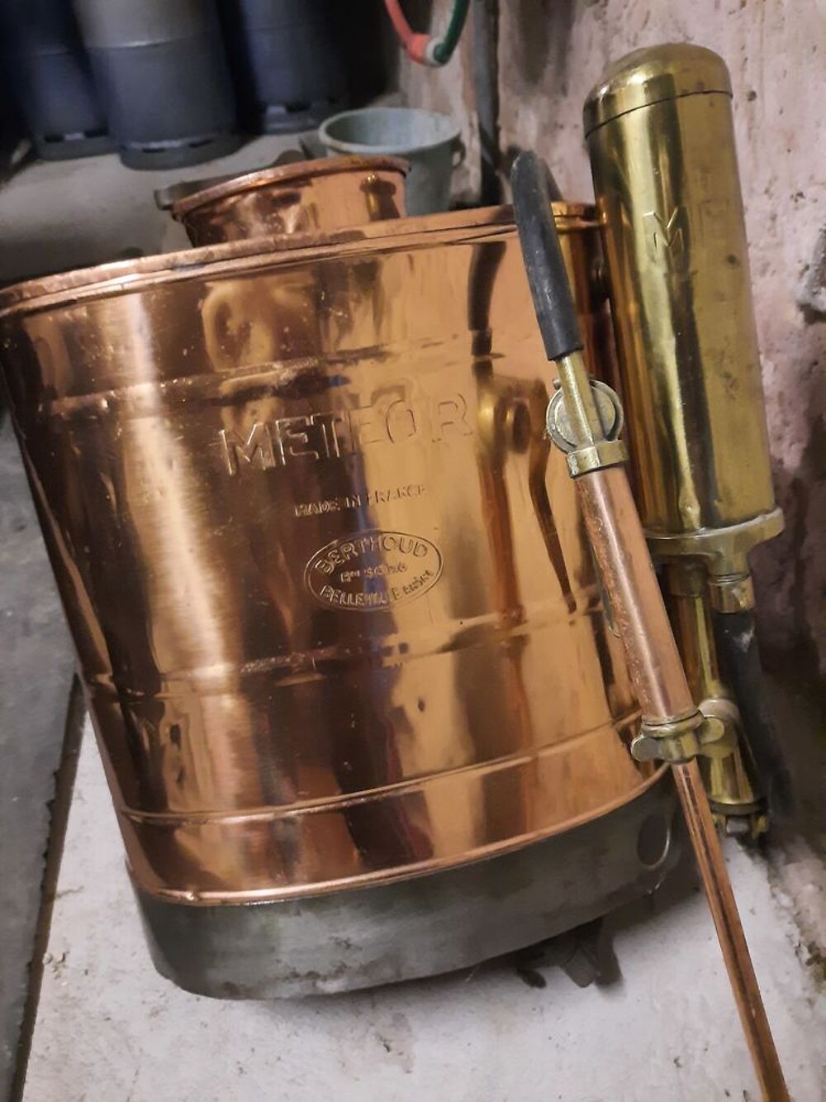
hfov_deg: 54.9
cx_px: 413
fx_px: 795
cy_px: 551
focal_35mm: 25
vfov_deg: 69.4
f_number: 2
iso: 1250
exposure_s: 1/20
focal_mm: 4.6
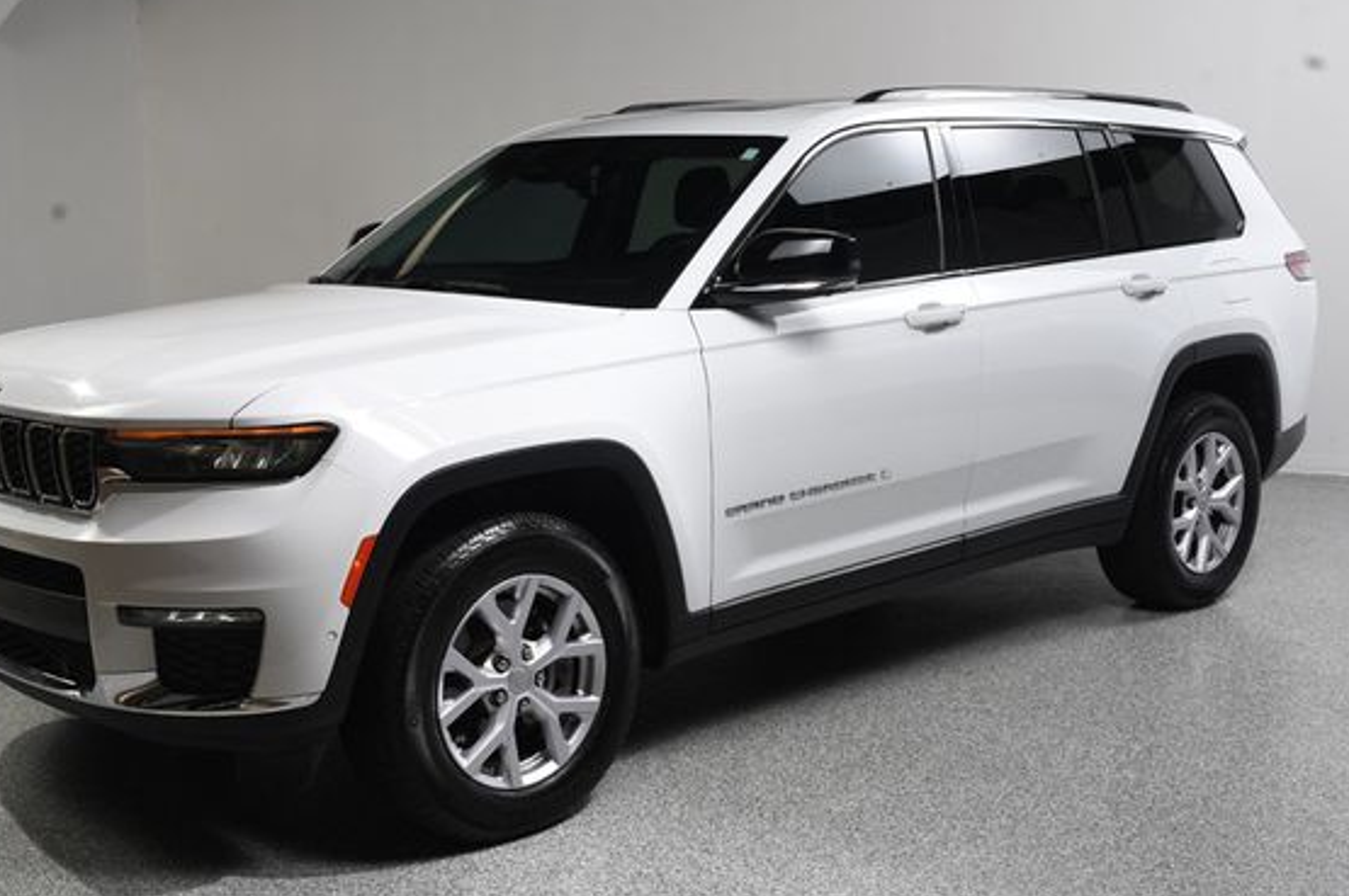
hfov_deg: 43.6
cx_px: 591
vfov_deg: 29.8
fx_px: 1685
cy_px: 444
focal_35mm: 45
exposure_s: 1/160
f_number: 13
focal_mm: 26
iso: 100
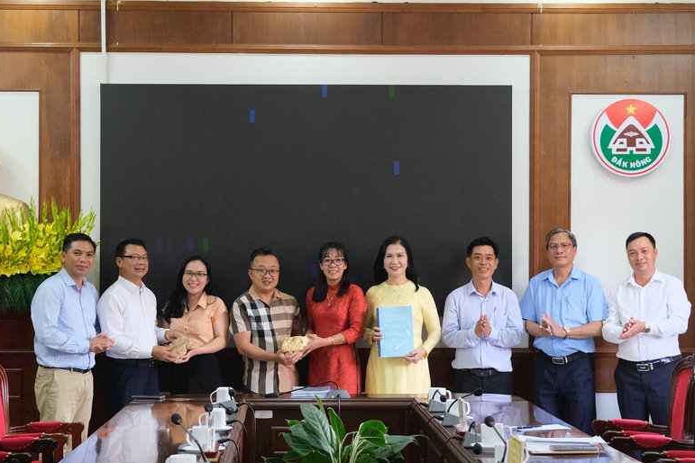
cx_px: 315
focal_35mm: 63
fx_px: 1216
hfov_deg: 31.9
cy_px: 256
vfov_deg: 21.6
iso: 2000
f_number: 4
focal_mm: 35.8
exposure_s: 1/105
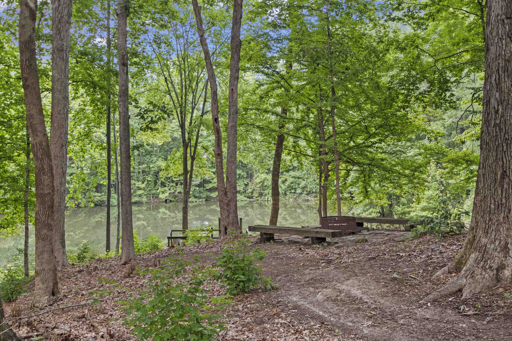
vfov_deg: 35.9
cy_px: 170
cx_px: 257
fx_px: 526
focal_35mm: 37
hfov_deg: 51.9
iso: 400
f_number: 5
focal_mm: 24
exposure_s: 1/10
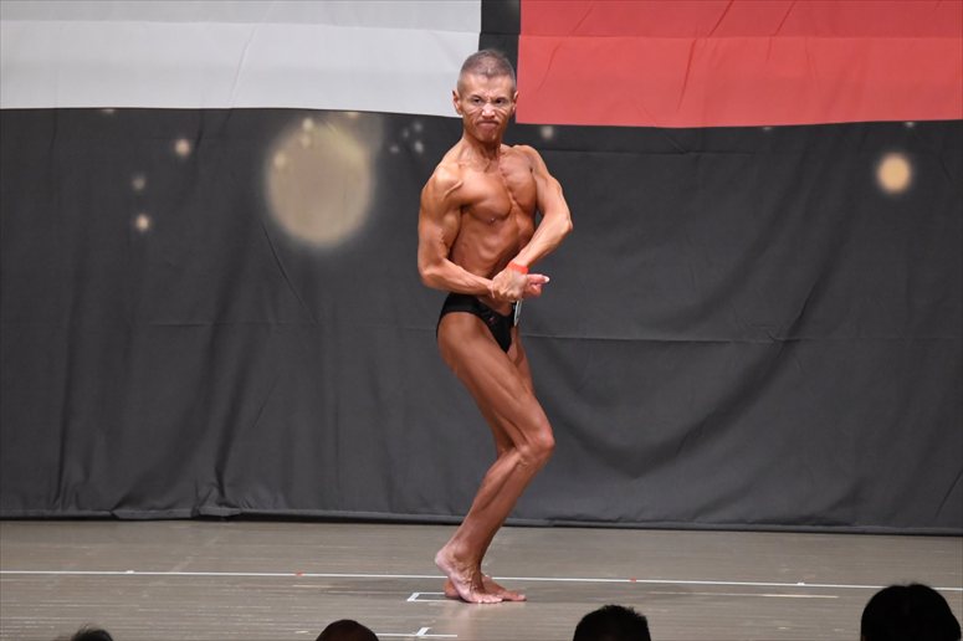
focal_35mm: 225
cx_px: 482
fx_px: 6016
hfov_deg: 9.2
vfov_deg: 6.1
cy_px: 320
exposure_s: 1/400
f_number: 5.6
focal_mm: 150
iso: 6400
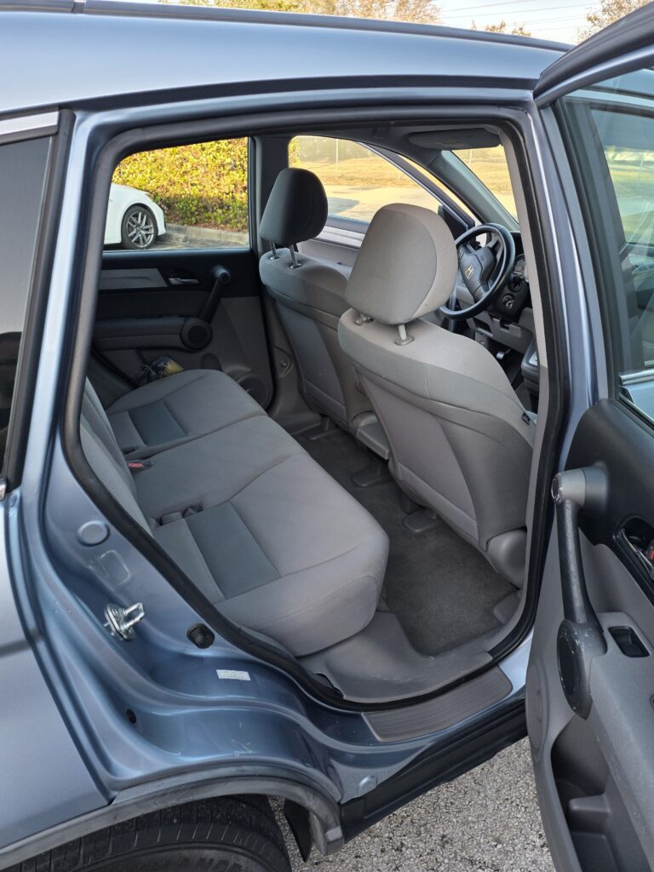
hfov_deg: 58.9
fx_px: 579
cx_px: 327
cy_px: 436
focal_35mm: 23
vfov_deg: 73.9
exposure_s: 1/180
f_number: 1.7
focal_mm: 6.25
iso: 40
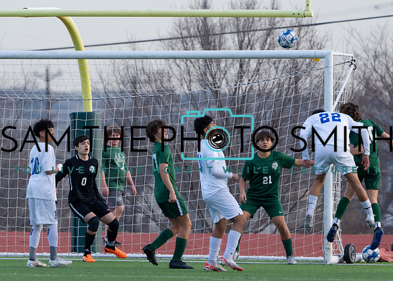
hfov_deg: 3.2
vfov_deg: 2.3
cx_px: 163
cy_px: 161
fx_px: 7114
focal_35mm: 637
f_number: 5.6
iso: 1000
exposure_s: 1/1250
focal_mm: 400
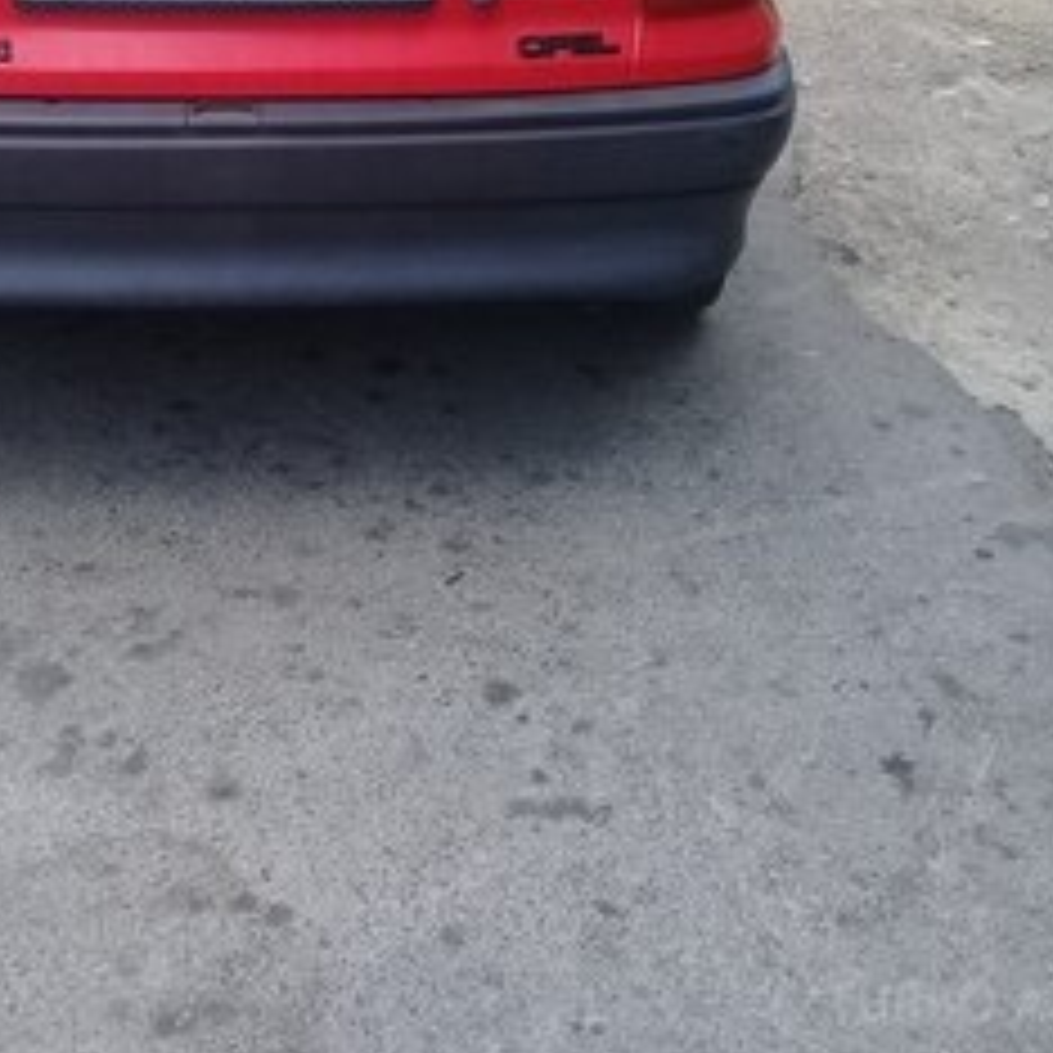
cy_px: -54
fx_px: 1996
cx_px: 261
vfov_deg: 27.5
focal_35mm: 58
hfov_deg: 29.1
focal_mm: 3.3
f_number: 2.2
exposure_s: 1/116
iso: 50
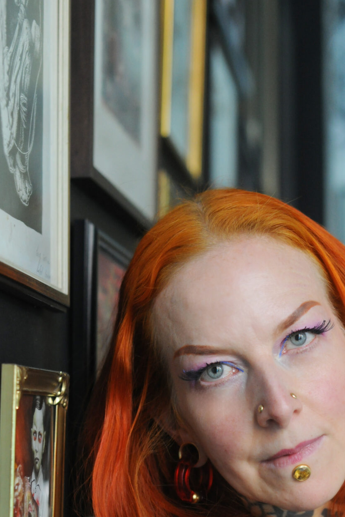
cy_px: 487
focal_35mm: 103
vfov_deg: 19.4
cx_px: 304
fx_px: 1480
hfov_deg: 13.2
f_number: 2.8
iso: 1250
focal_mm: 50
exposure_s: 1/20
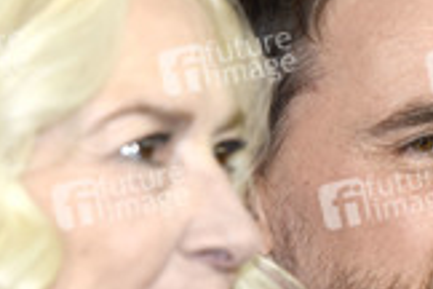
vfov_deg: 2.0
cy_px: 265
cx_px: 424
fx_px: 8291
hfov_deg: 3.0
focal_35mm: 689
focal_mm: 165
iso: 640
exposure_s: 1/400
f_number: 3.5
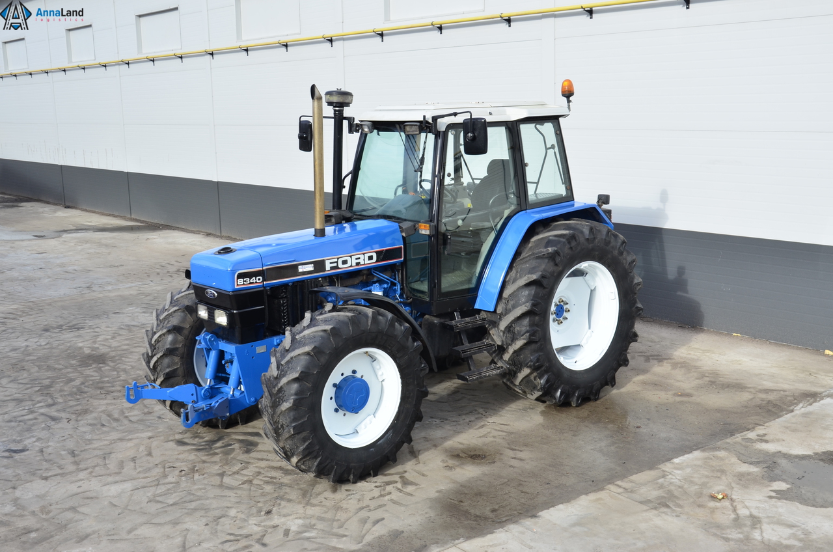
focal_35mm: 39
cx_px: 416
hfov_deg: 49.6
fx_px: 901
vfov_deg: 34.1
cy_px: 276
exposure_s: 1/125
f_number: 10
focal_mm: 26
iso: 125
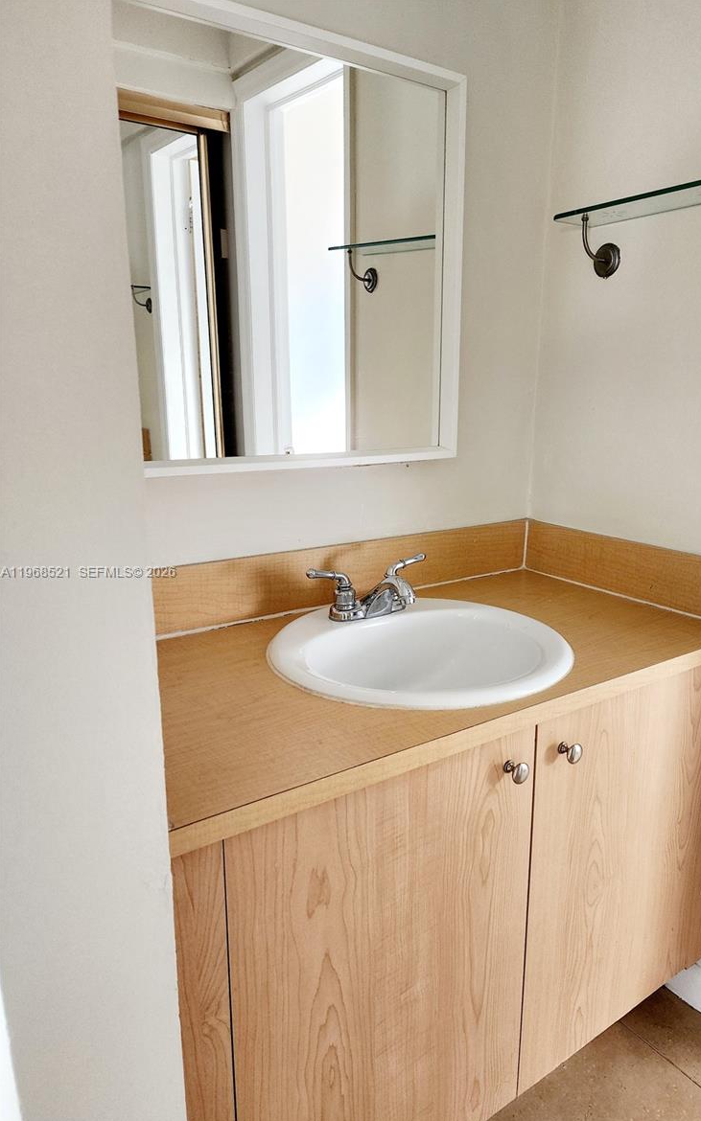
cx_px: 430
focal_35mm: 25
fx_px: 764
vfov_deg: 72.5
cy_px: 573
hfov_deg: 48.9
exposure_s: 1/120
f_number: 1.8
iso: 200
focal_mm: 6.4
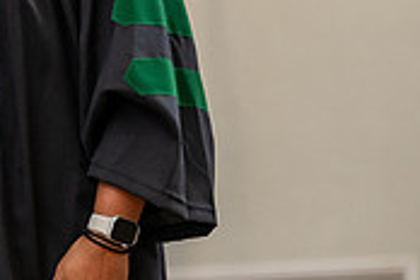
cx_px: -224
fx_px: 4270
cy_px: -45
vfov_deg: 3.7
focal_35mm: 366
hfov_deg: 5.6
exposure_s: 1/200
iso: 1600
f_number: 3.5
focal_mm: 110
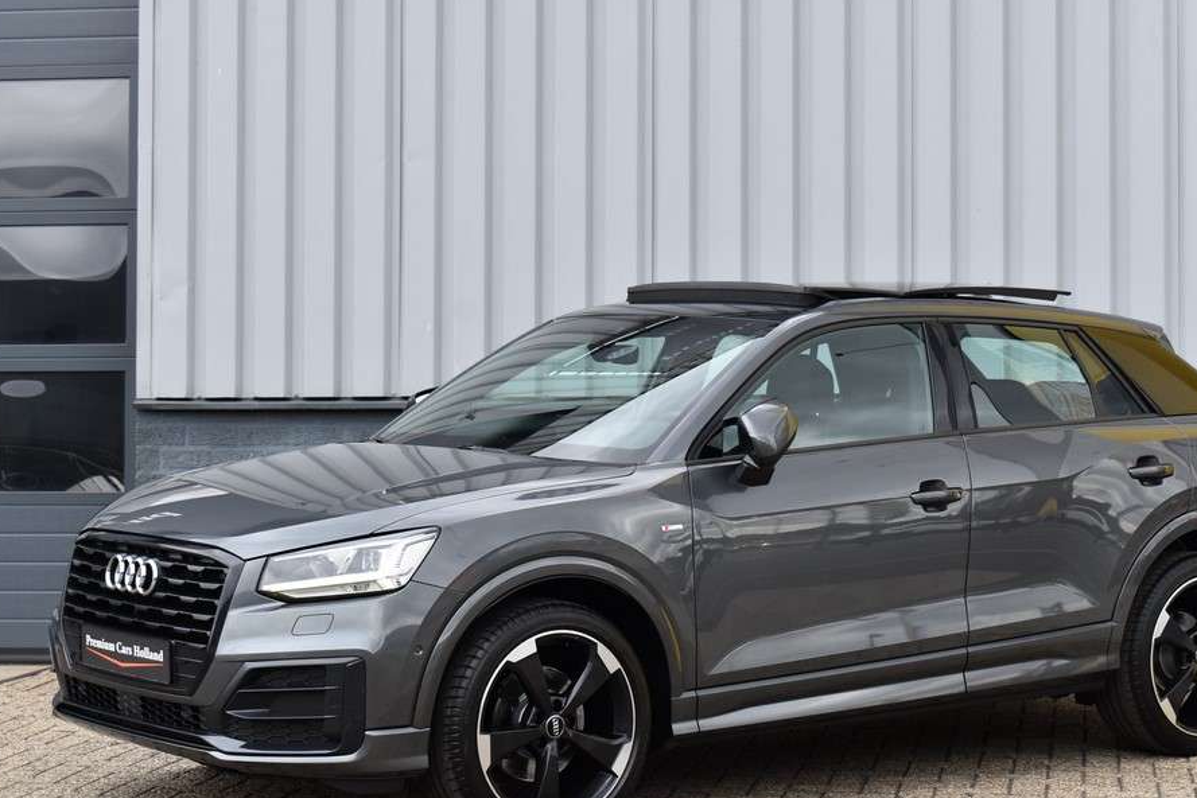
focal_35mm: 83
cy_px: 454
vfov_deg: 16.5
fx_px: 2760
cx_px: 669
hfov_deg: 24.5
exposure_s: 1/250
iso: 400
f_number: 8
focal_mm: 48
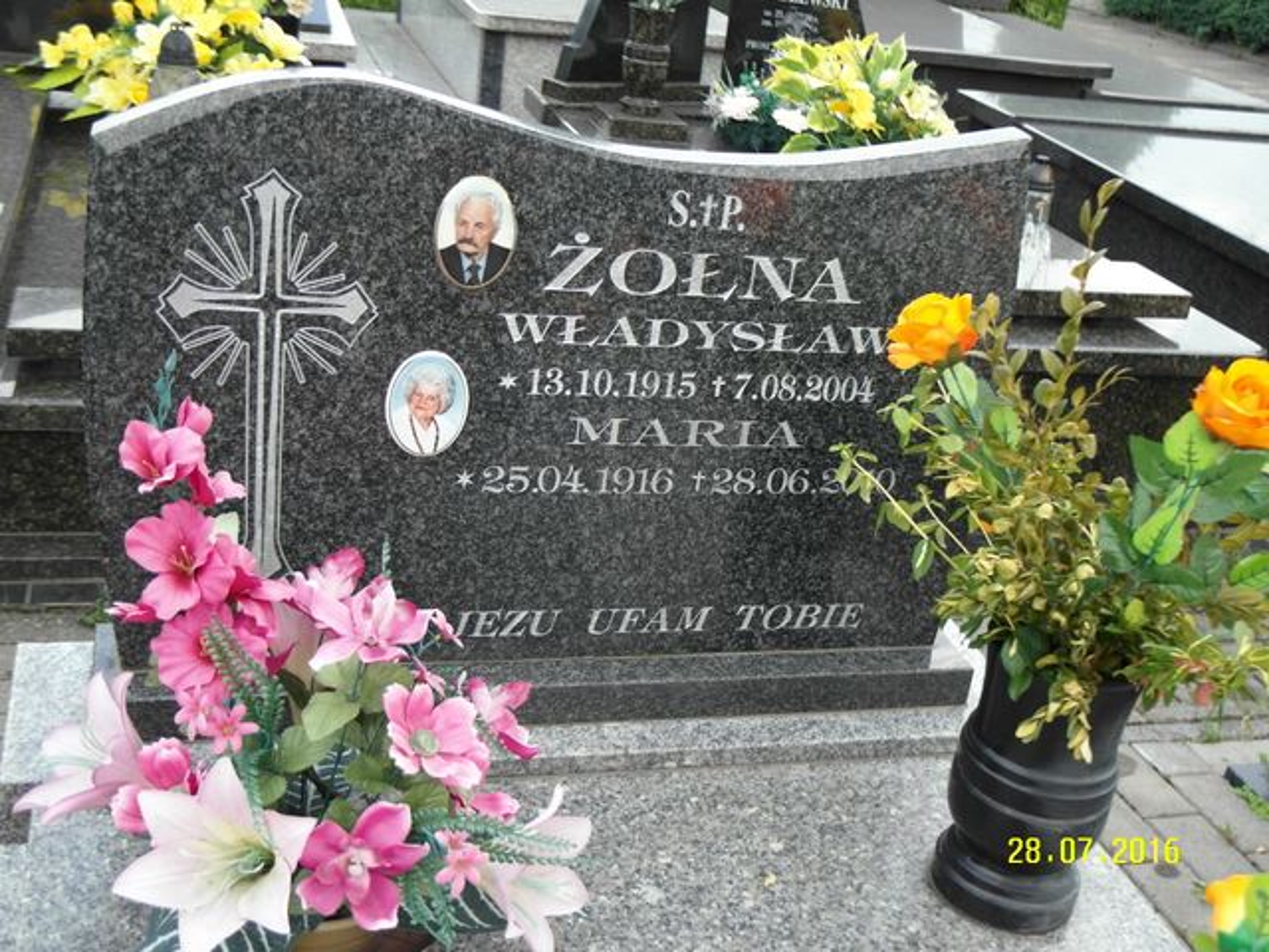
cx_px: 634
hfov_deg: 44.8
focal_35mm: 42
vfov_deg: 34.3
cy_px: 476
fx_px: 1540
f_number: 2.1
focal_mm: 9.1
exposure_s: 1/350
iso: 80
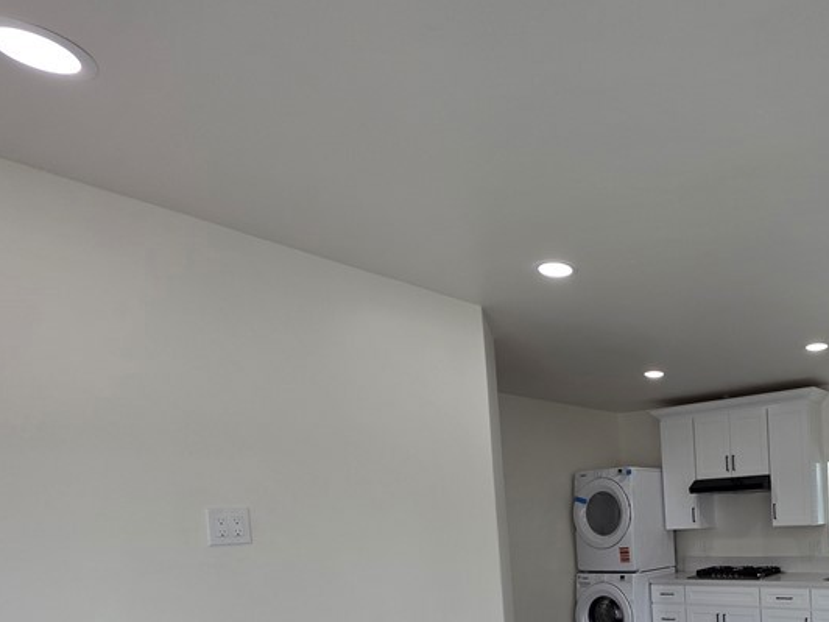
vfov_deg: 49.5
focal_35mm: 25
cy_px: 547
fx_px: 599
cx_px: 718
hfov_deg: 60.7
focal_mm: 2.2
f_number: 1.9
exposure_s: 1/120
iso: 32
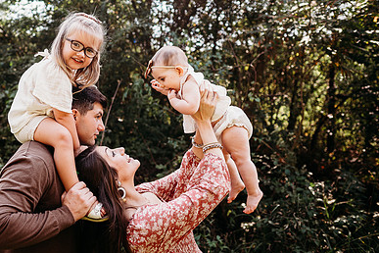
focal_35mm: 36
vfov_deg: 36.8
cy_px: 103
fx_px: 379
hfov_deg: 51.6
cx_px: 111
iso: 100
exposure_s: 1/320
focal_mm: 24
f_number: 2.2
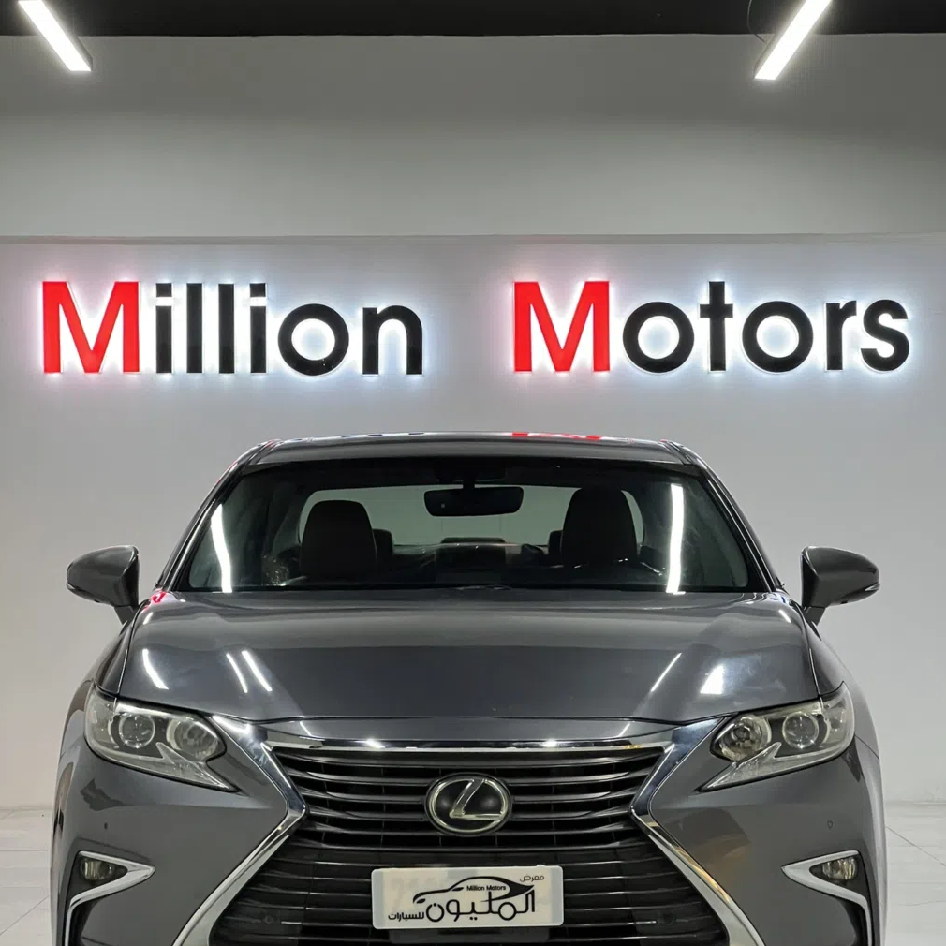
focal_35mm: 92
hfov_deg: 18.9
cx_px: 471
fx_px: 2845
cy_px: 617
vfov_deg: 18.8
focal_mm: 9
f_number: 2.8
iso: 400
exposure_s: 1/50
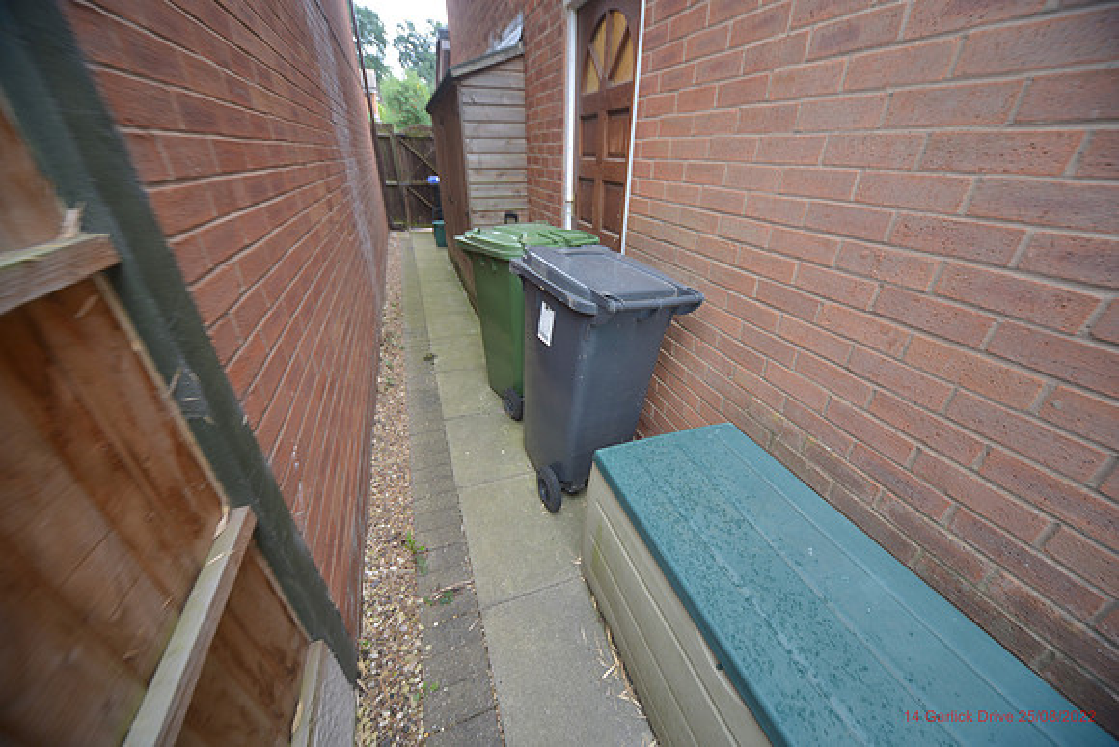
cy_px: 374
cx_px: 560
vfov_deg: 90.0
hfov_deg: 112.6
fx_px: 373
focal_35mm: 12
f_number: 5.6
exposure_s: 1/30
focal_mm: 12
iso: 400
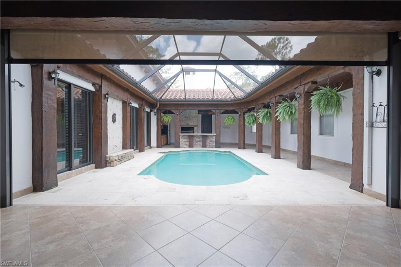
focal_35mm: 15
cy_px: 134
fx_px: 167
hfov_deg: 100.4
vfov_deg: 77.3
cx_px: 200
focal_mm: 10
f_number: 4
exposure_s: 1/20
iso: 160
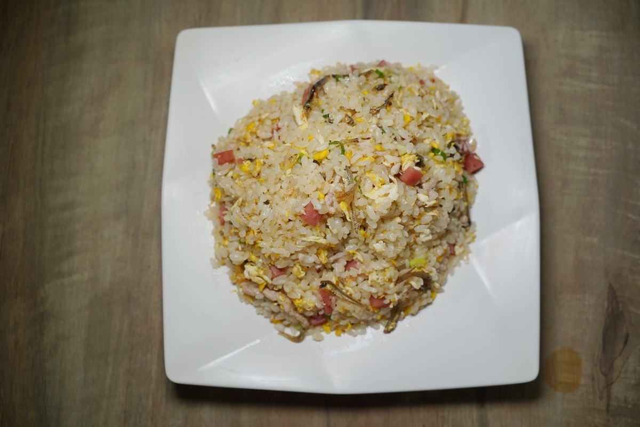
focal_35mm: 28
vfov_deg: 46.4
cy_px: 214
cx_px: 320
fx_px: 498
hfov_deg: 65.5
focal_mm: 28
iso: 100
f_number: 4.5
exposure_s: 1/80
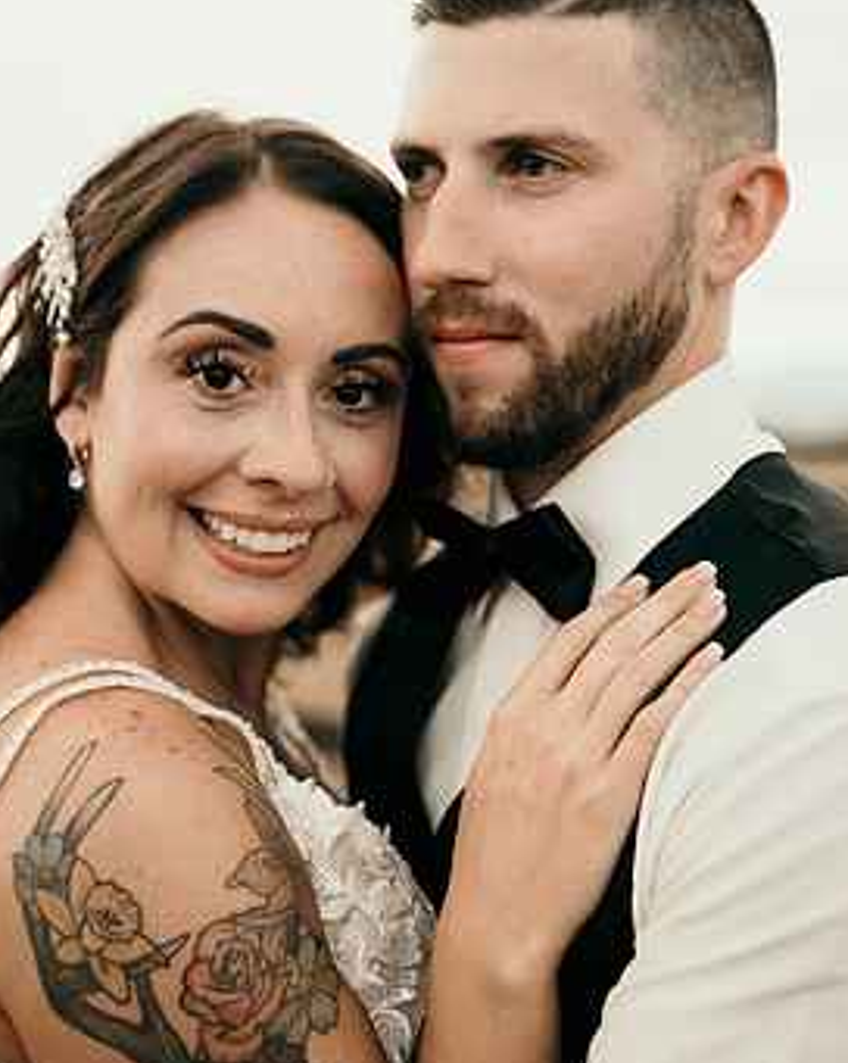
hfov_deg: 24.6
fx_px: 1949
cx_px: 405
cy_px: 390
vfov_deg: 30.4
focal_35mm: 62
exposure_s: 1/100
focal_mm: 50
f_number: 2.8
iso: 1250
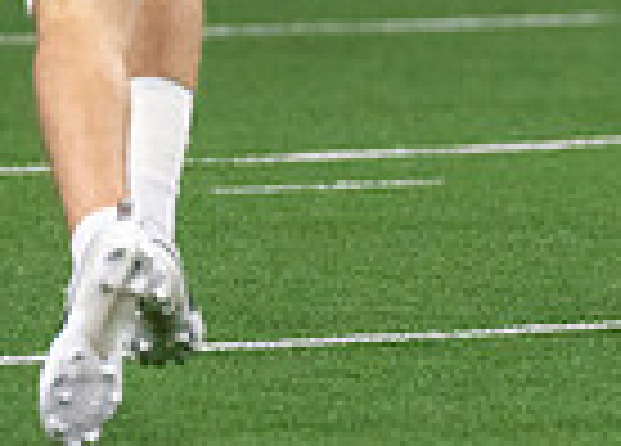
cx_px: 1051
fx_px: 23704
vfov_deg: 1.1
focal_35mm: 1342
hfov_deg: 1.5
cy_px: -317
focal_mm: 200
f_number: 2.8
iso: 1600
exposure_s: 1/1000
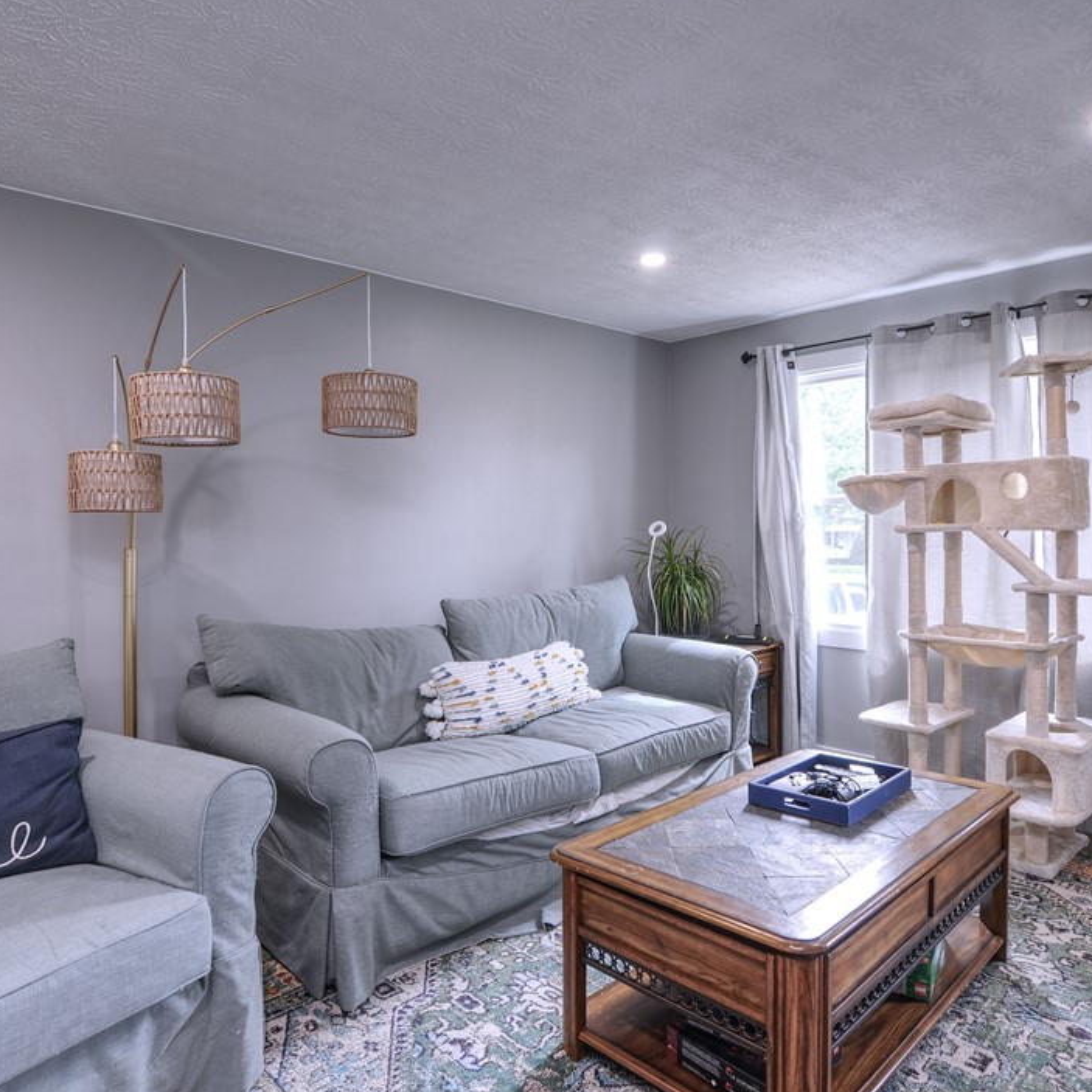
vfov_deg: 70.5
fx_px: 773
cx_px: 563
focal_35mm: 22
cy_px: 539
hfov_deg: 70.5
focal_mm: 11
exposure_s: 1/8
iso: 400
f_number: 8
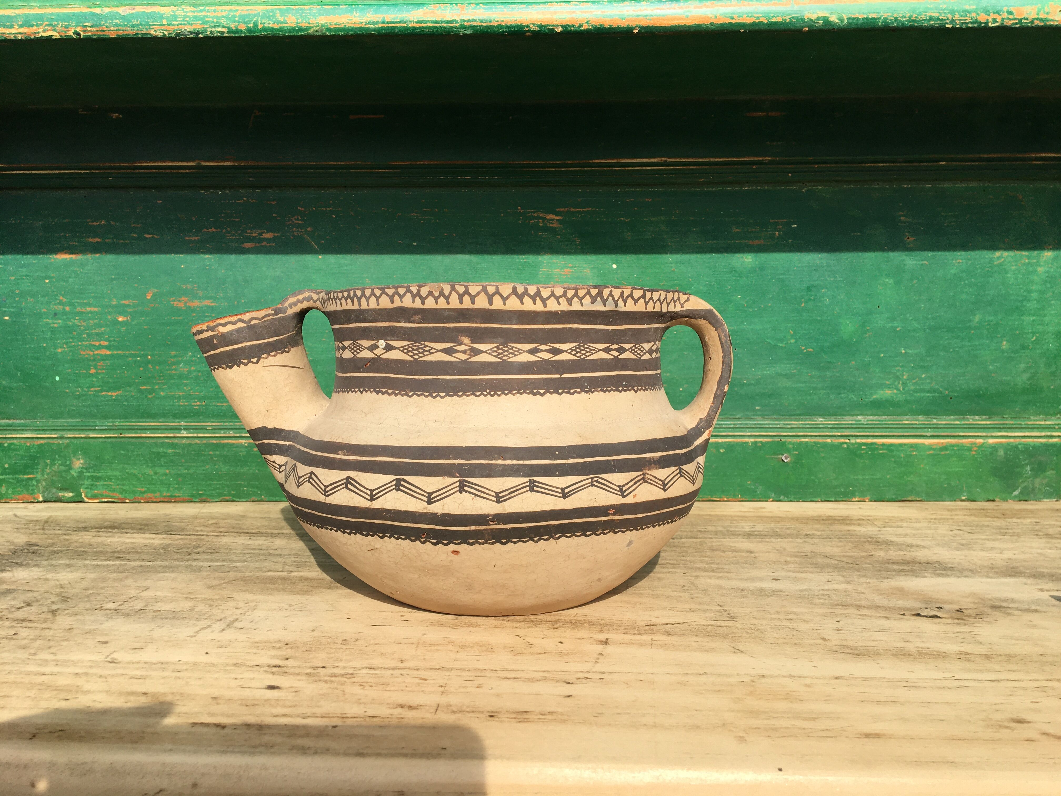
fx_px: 889
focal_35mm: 29
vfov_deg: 48.2
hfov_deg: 61.7
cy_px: 398
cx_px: 530
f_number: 2.2
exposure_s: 1/1451
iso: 25
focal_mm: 4.15
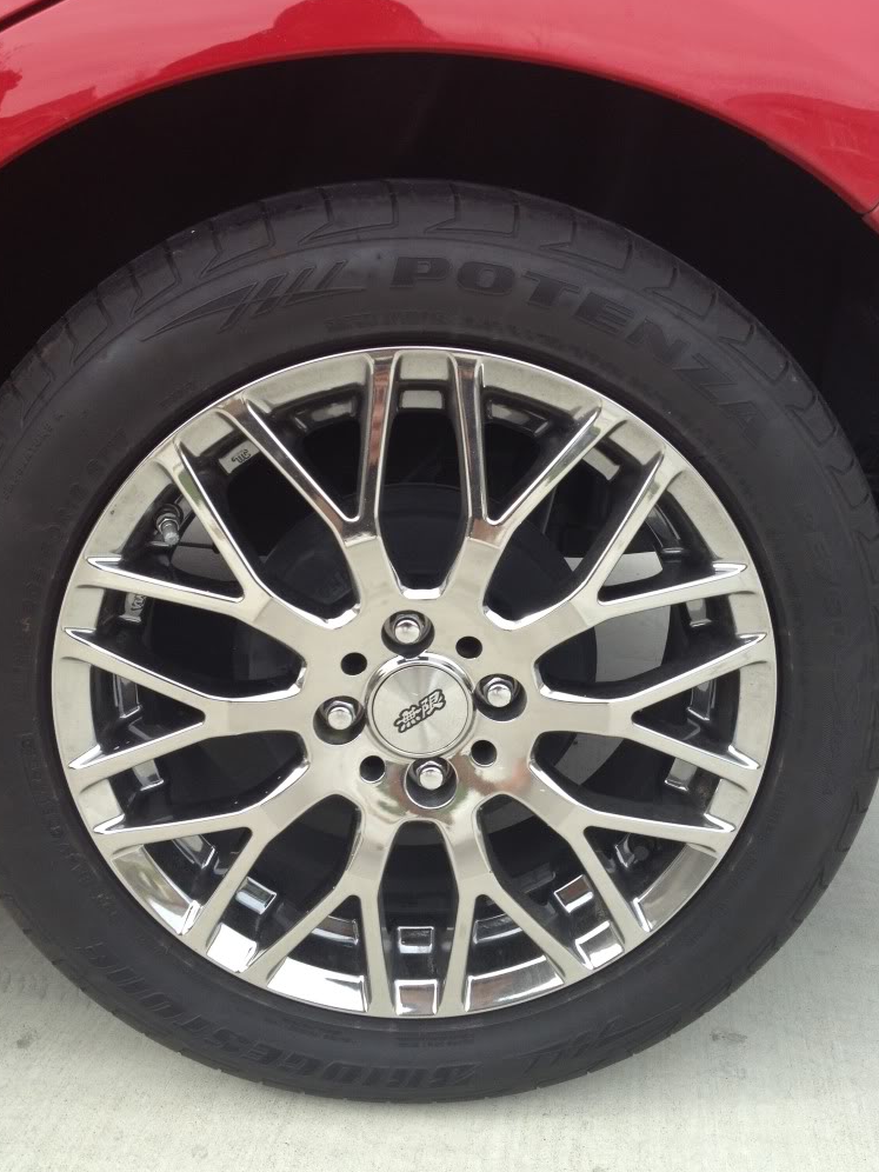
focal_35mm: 36
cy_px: 588
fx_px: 1219
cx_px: 437
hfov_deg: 39.7
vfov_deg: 51.4
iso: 64
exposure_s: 1/370
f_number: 2.4
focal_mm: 4.3
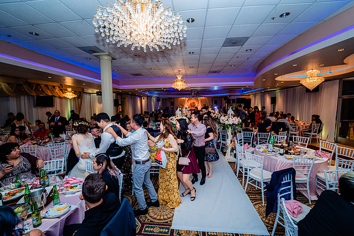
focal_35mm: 14
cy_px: 118
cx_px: 177
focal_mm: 14
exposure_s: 1/200
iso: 1250
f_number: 4.5
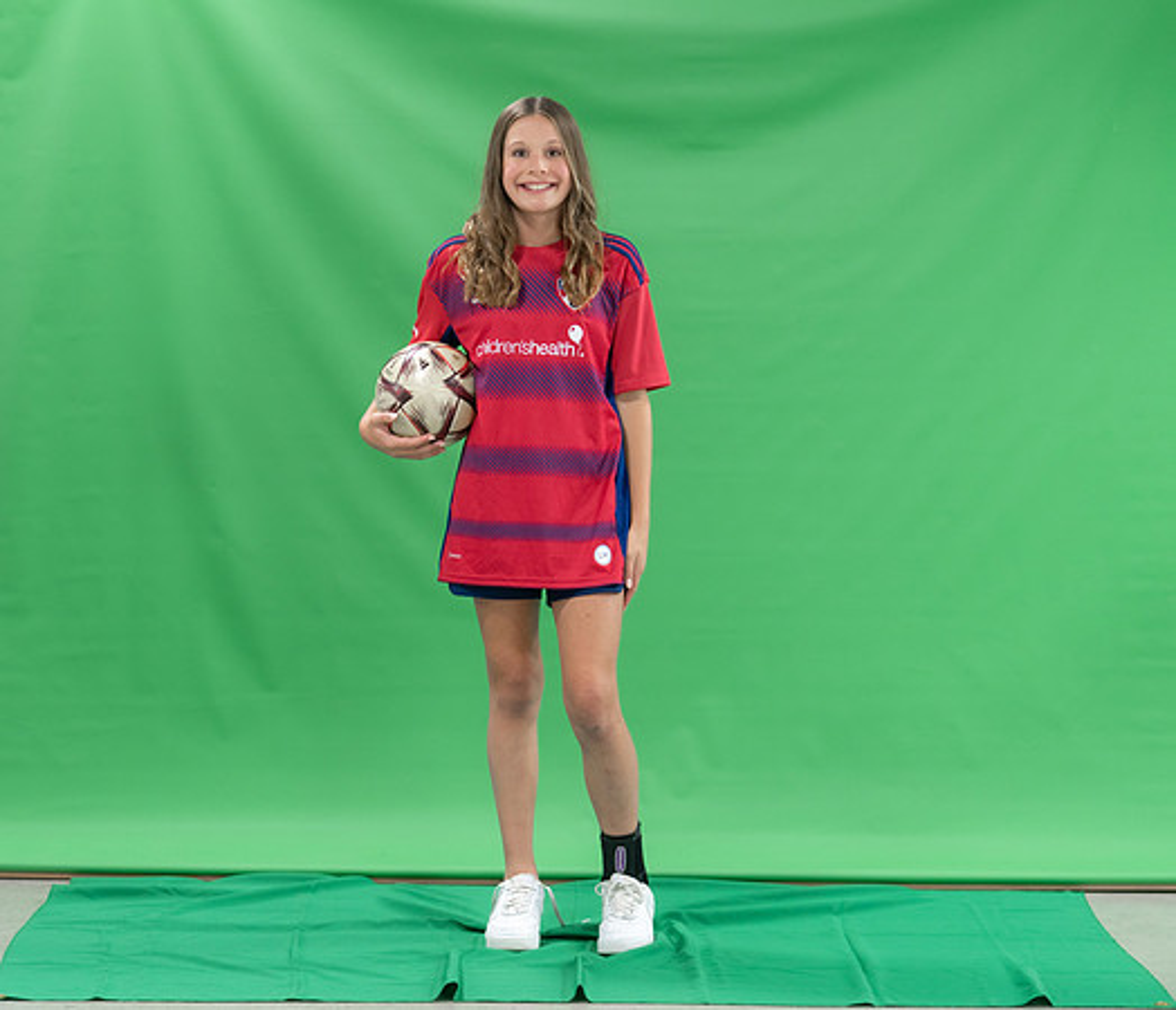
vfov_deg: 18.7
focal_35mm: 85
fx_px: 3061
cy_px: 506
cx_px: 546
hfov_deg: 21.7
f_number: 2.8
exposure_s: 1/250
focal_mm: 70
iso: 1000
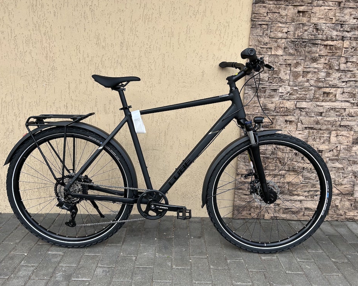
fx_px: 297
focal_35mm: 28
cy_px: 145
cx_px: 176
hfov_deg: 62.2
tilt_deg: -13.7
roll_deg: -1.9
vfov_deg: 51.5
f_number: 1.5
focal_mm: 5.7
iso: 50
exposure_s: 1/1124
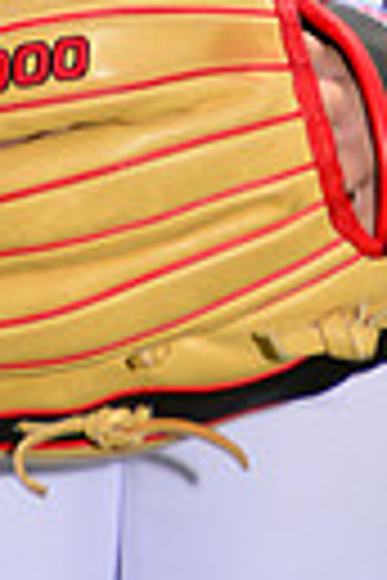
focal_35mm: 829
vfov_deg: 2.5
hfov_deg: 1.7
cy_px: -584
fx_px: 13367
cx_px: 34
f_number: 11
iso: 125
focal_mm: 185
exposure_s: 1/200
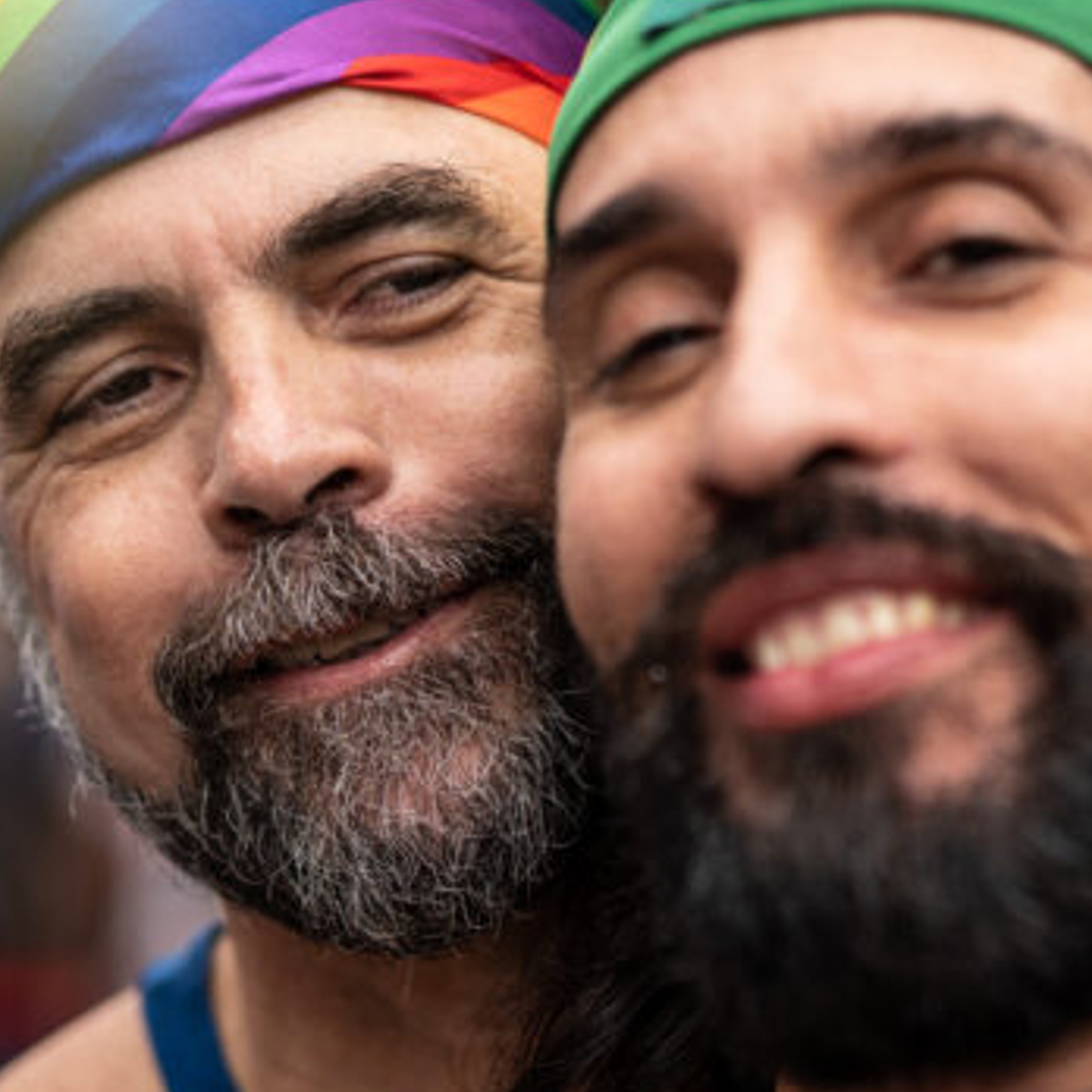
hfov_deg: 13.9
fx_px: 4461
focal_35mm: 125
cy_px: 500
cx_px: 866
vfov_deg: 14.0
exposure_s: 1/1600
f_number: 1.4
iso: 100
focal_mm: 50
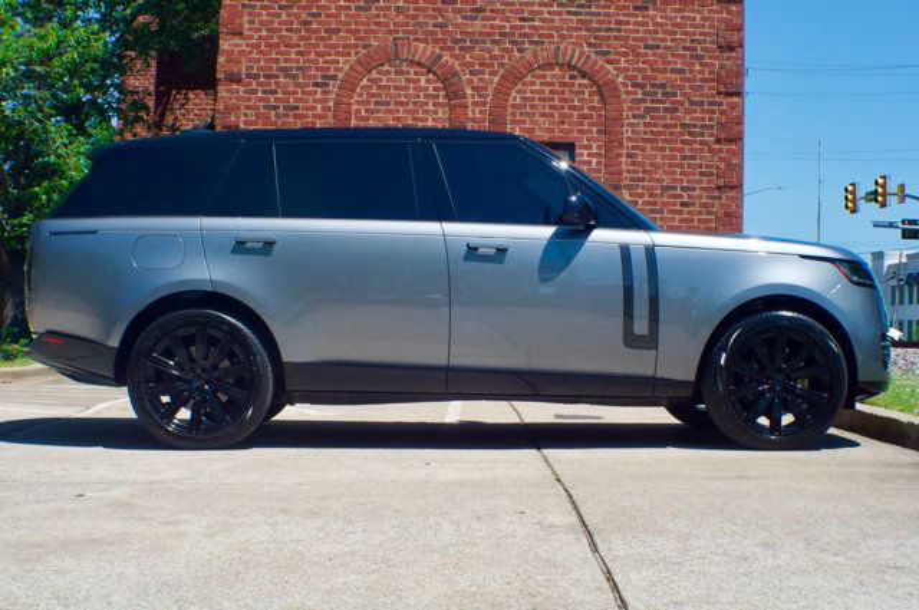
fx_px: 1912
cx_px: 460
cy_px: 305
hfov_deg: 27.0
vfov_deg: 18.1
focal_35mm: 75
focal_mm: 50
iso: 2000
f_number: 18
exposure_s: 1/1250
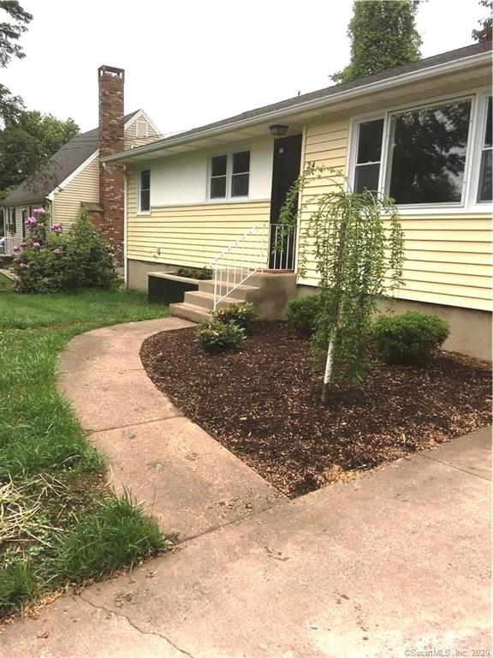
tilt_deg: -9.2
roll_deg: -2.9
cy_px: 329
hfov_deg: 48.2
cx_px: 246
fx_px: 551
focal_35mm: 29
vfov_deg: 61.7
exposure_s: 1/545
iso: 25
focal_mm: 4.15
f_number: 2.2
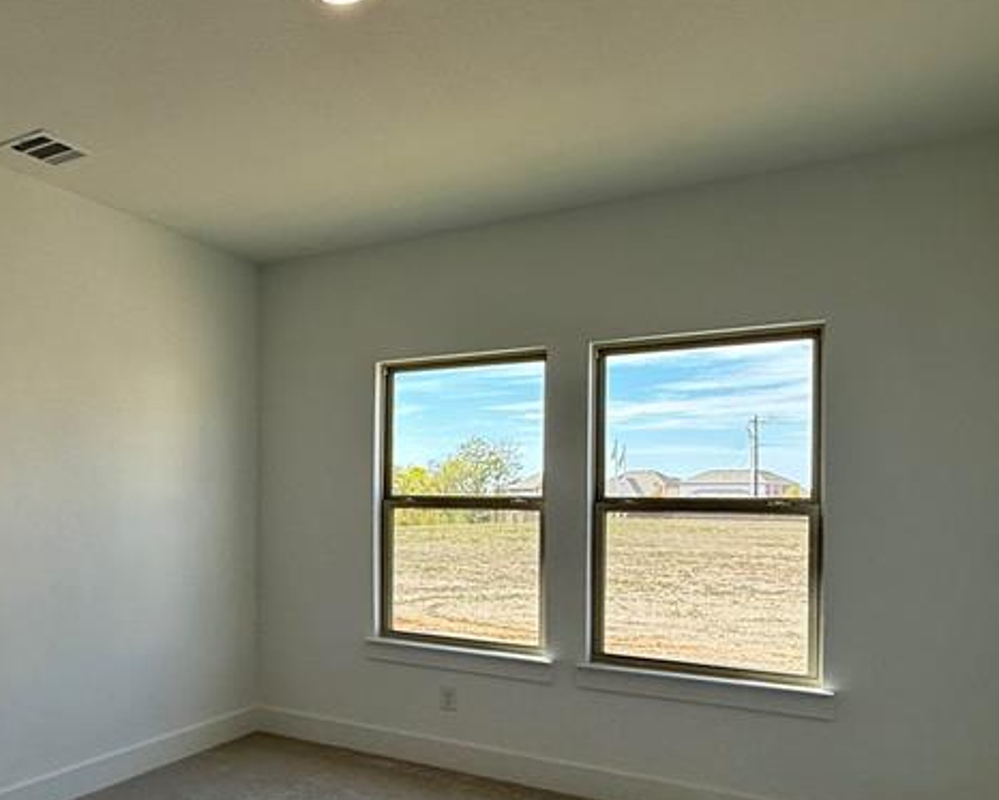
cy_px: 500
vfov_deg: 48.1
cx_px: 182
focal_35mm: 30
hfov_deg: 54.2
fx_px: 887
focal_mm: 2.22
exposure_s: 1/238
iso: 64
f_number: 2.2
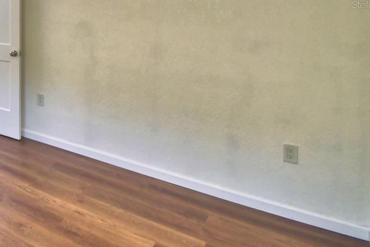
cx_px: 1
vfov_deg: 37.1
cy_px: 4
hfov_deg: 48.5
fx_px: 329
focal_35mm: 32
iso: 400
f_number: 4.5
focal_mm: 10
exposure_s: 1/60
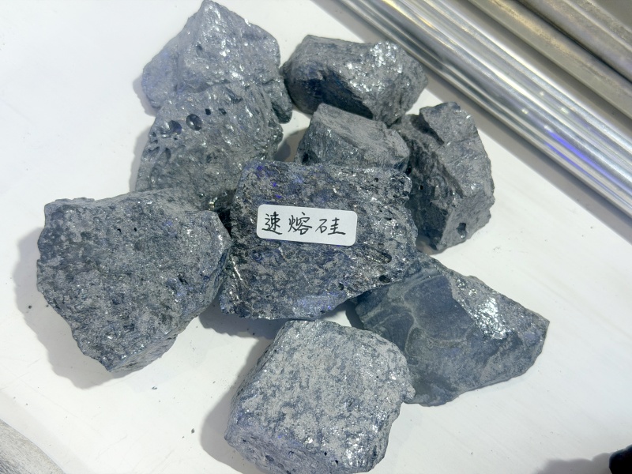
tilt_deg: -65.0
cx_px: 316
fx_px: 876
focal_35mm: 48
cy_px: 237
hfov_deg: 39.7
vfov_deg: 30.3
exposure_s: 1/100
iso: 64
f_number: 1.78
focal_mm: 6.76
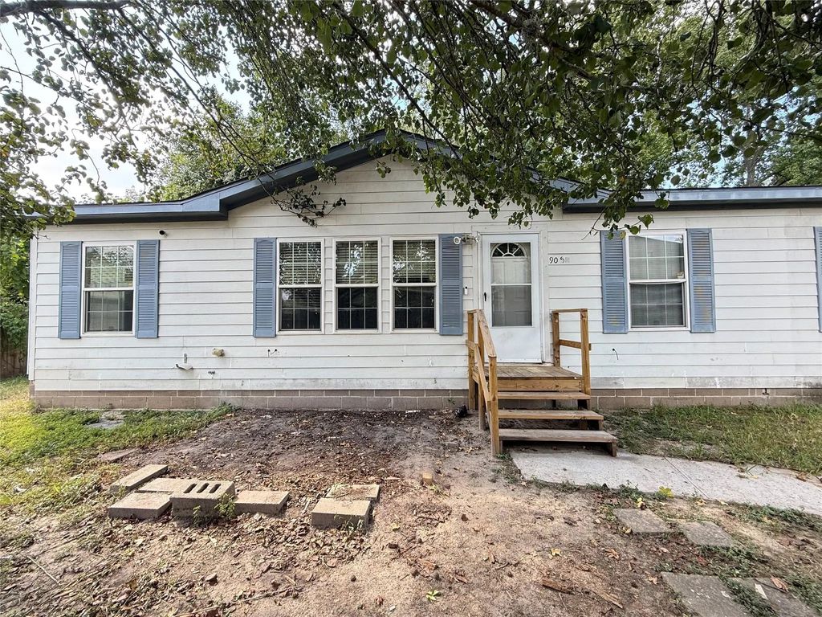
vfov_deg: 85.7
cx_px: 411
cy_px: 308
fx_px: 332
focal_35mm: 14
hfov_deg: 102.1
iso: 50
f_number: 2.2
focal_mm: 2.22
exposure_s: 1/107
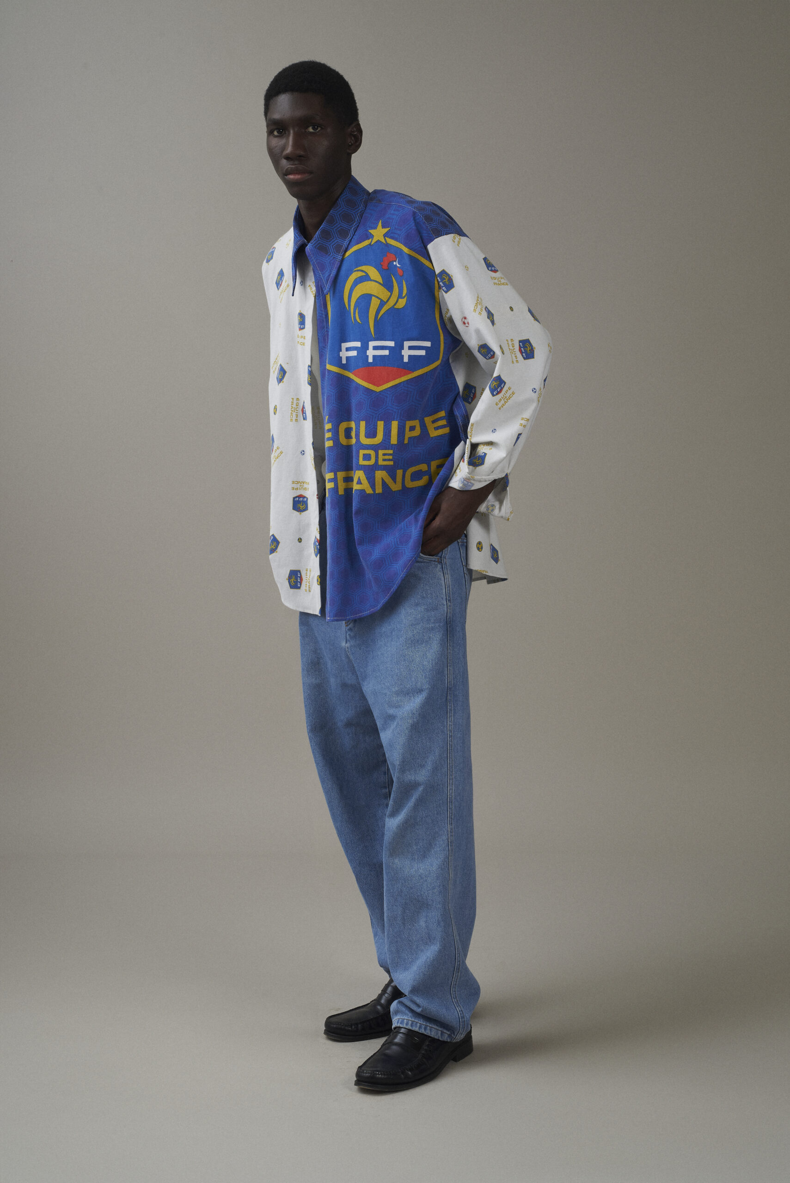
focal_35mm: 62
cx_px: 395
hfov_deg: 21.9
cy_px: 592
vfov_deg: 32.4
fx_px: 2039
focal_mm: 62
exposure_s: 1/160
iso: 200
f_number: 11
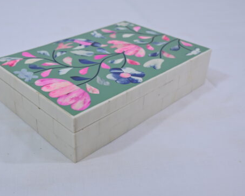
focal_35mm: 42
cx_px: 97
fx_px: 305
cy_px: 96
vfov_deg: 35.7
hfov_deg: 43.6
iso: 500
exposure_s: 1/125
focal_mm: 34
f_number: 7.1
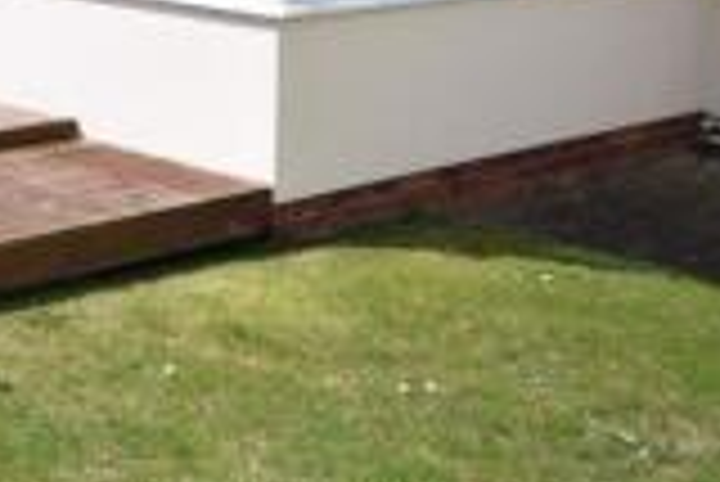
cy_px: -70
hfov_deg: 21.1
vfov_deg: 15.0
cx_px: -176
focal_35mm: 89
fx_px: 1782
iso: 200
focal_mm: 20
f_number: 10
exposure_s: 1/400
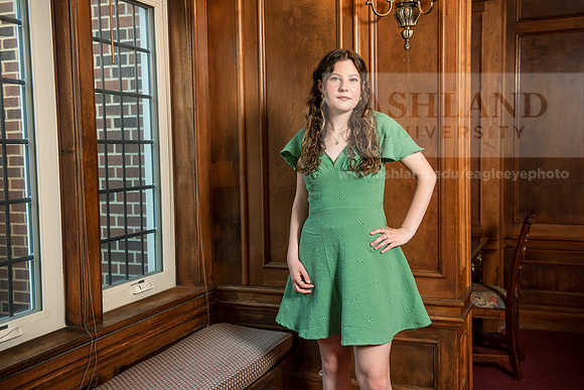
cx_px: 292
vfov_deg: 33.4
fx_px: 649
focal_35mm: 40
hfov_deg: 48.4
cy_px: 195
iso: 500
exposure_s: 1/160
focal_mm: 40
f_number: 3.5
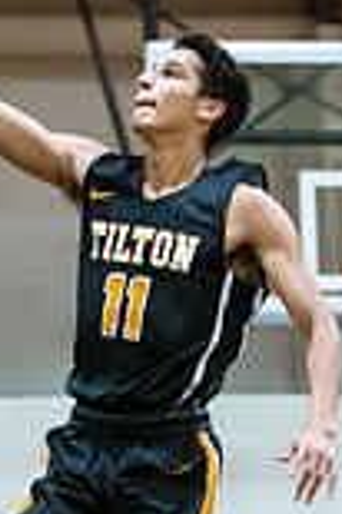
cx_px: 123
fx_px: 6212
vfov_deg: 4.7
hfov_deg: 3.2
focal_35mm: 435
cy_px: 557
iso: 3200
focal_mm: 100
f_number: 2.8
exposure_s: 1/400
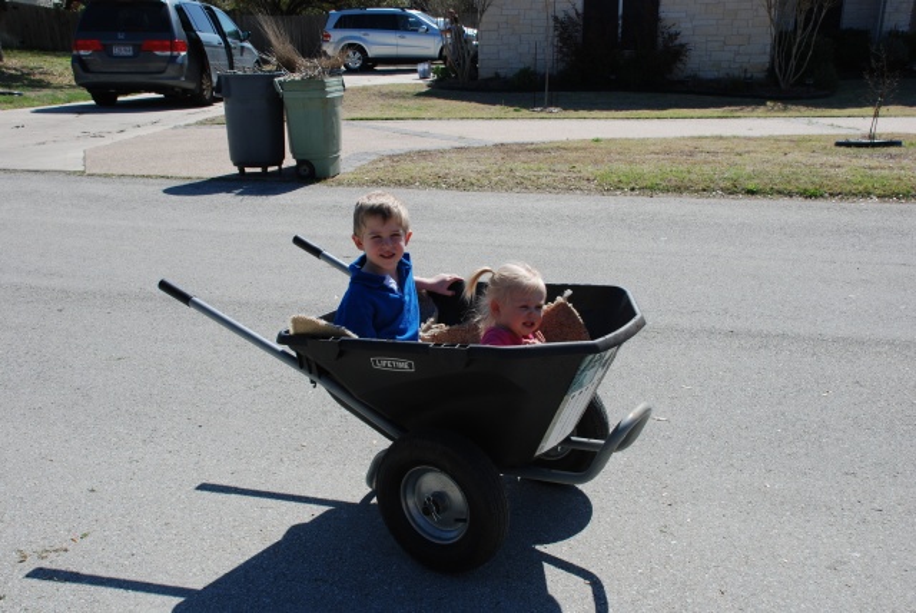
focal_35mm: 36
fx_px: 917
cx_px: 458
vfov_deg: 36.9
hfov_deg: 53.1
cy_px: 306
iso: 100
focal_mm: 24
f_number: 7.1
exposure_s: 1/200
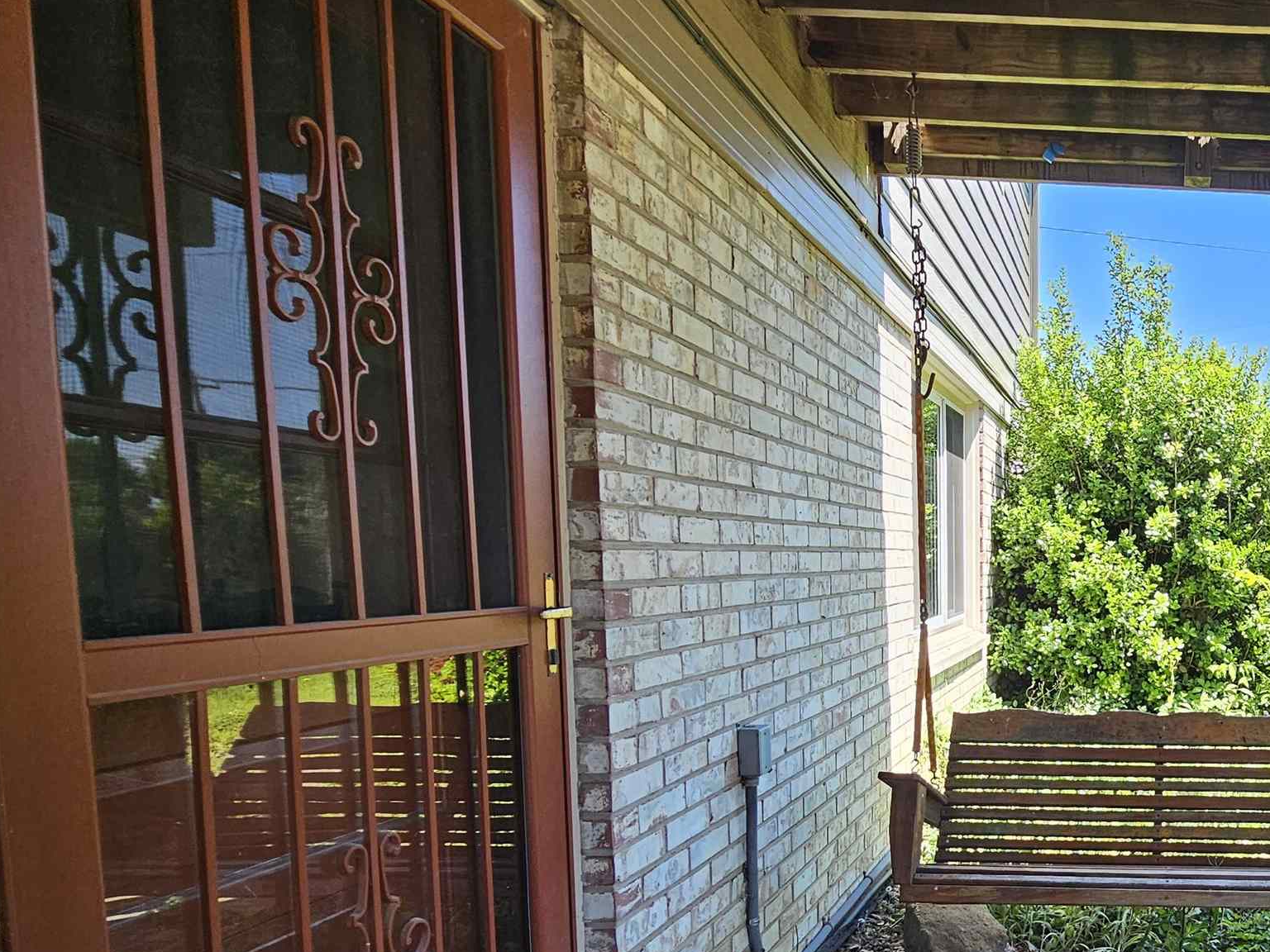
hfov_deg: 56.9
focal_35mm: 26
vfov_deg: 51.9
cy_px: 645
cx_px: 1168
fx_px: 954
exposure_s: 1/248
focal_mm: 2.2
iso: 50
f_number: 2.2
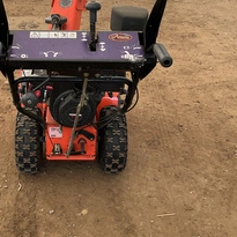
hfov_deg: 33.5
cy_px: 95
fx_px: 387
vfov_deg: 33.9
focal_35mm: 50
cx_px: 67
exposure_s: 1/122
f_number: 1.8
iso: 32
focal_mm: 3
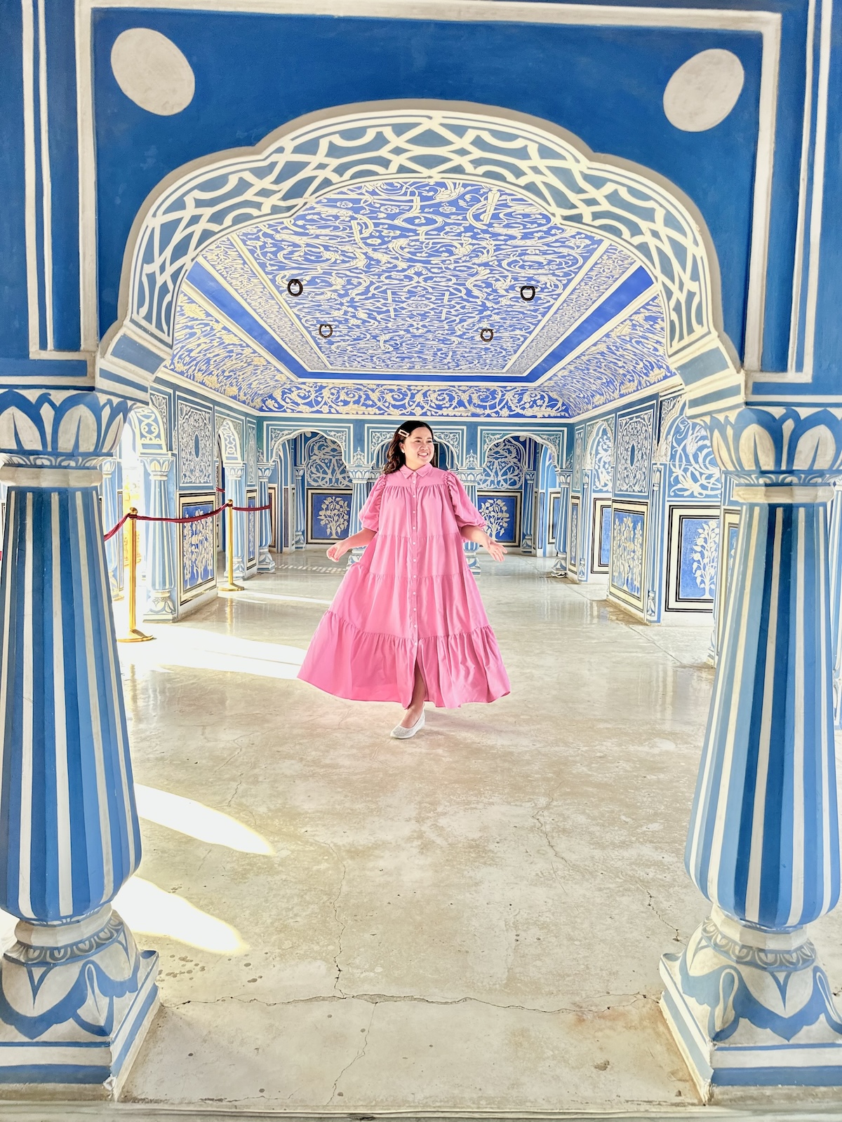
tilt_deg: -5.5
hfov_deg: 56.8
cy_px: 561
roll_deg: -0.9
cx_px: 421
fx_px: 778
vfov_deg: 71.6
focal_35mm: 24
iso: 160
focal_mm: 6.86
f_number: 1.78
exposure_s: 1/121
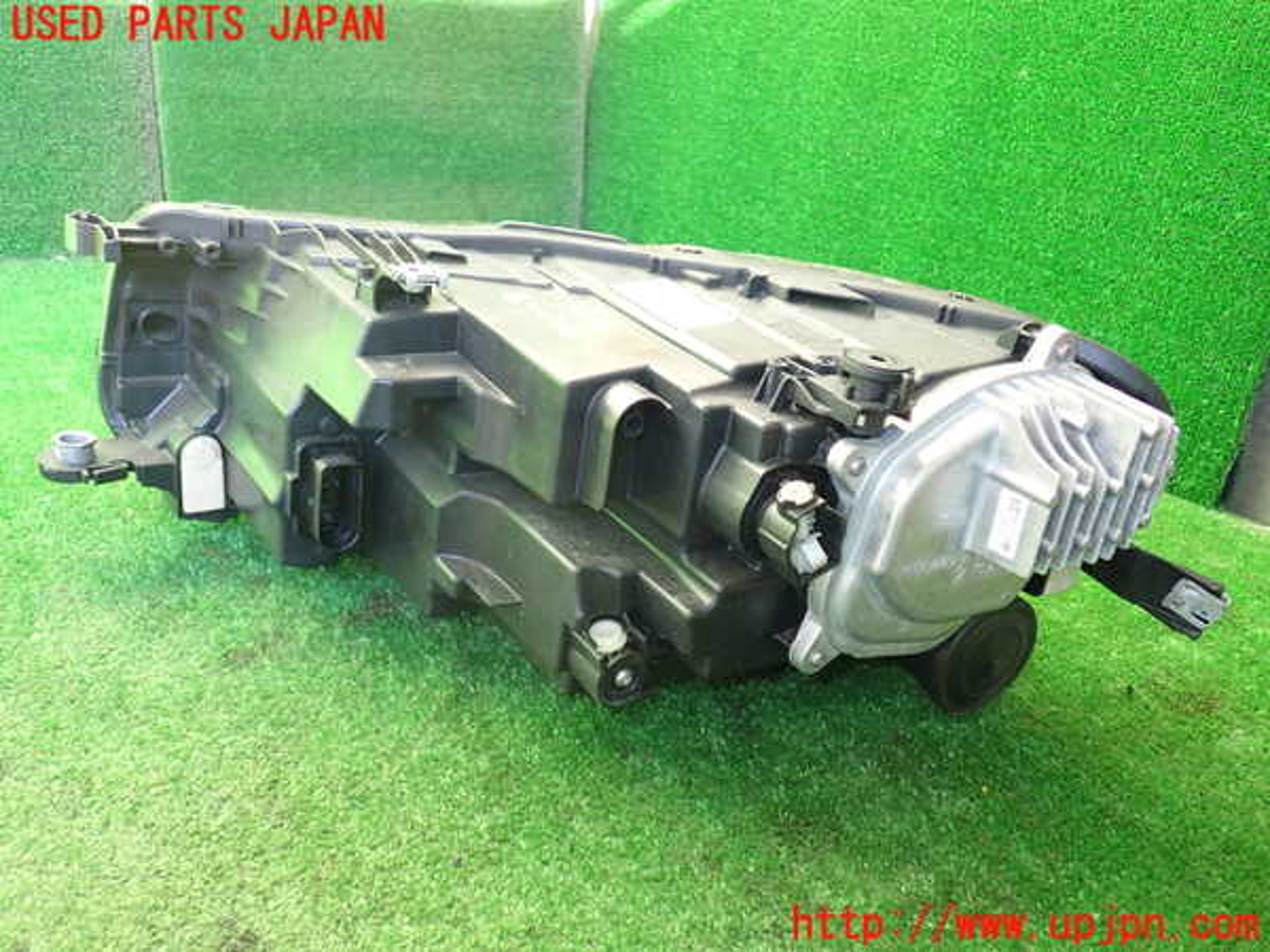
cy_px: 476
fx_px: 1101
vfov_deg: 46.8
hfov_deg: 60.0
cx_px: 635
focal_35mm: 30
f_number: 2.3
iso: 200
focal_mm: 5.4
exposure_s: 1/60
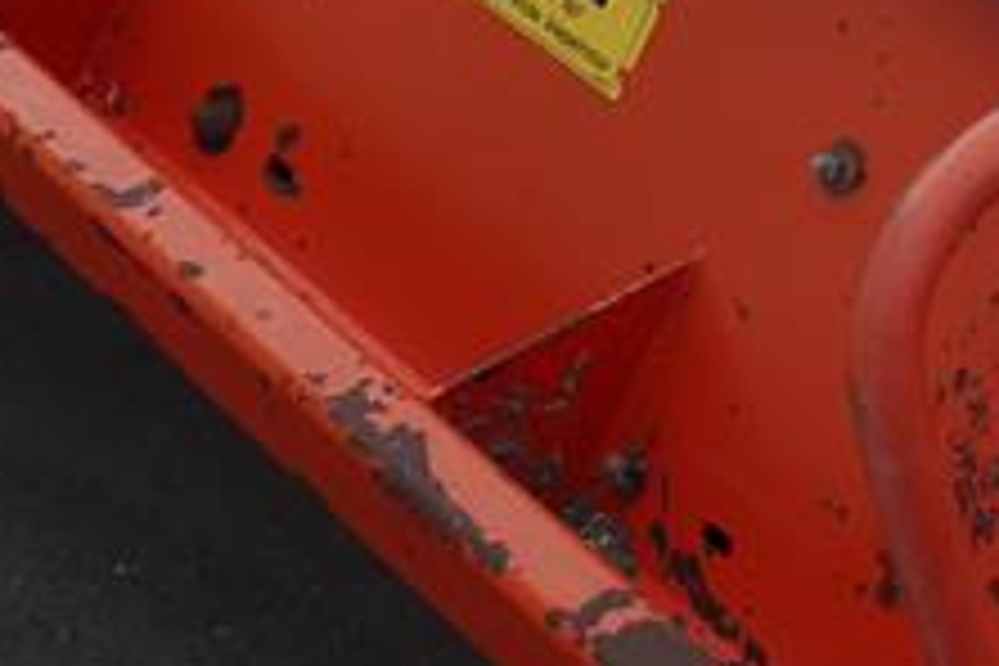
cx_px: 972
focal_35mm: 134
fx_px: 3718
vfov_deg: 10.2
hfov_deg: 15.1
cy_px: 81
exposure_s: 1/320
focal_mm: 14
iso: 160
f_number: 6.3
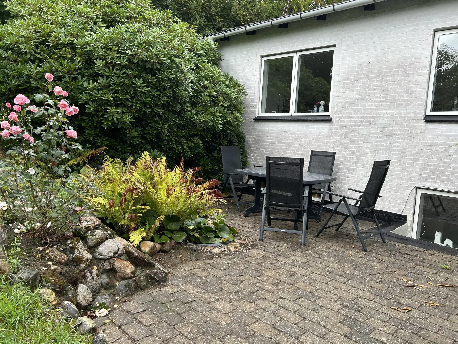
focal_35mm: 26
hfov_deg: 67.3
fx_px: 344
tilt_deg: -6.2
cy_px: 172
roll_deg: -2.4
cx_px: 229
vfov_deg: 53.1
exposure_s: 1/349
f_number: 1.5
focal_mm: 5.7
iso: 50
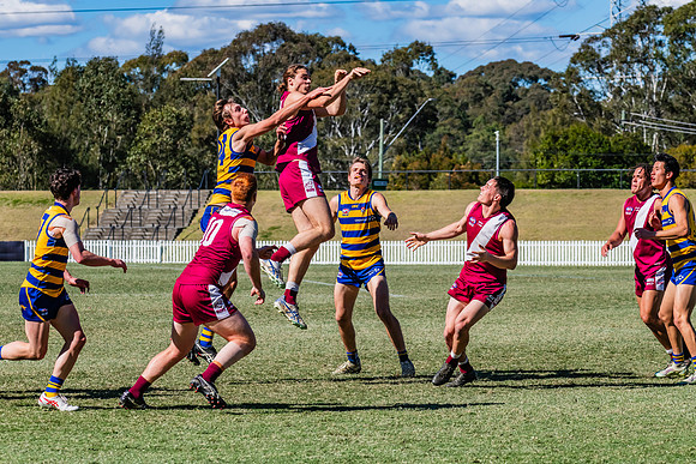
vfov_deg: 7.7
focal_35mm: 179
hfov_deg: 11.5
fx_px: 3454
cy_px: 222
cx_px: 332
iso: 800
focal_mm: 170
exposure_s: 1/1600
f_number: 11
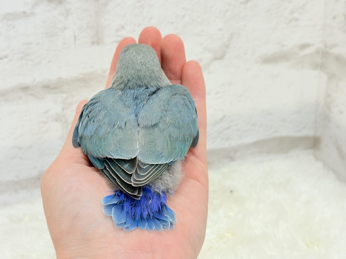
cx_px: 173
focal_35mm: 52
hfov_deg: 36.8
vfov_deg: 28.0
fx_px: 520
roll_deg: +3.7
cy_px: 130
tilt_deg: -21.0
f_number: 1.6
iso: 100
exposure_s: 1/100
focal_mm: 5.96
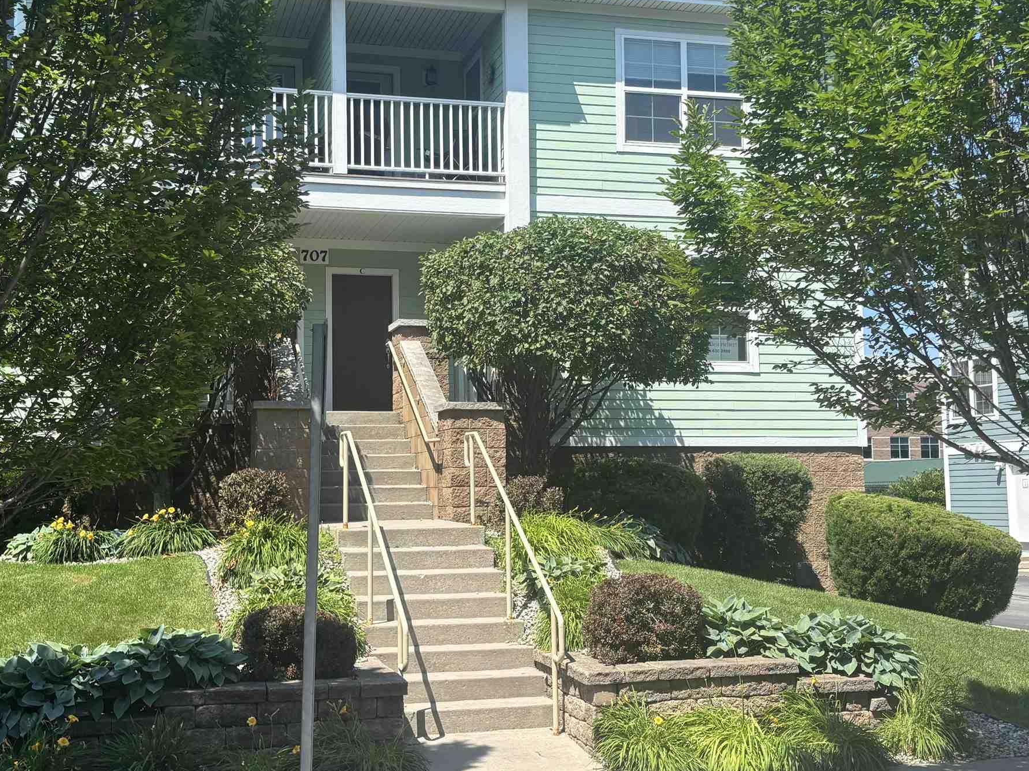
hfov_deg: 42.0
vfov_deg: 32.2
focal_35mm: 45
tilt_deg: +5.8
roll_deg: +0.4
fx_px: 1338
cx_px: 472
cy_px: 366
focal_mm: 5.96
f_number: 1.6
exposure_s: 1/1642
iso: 50
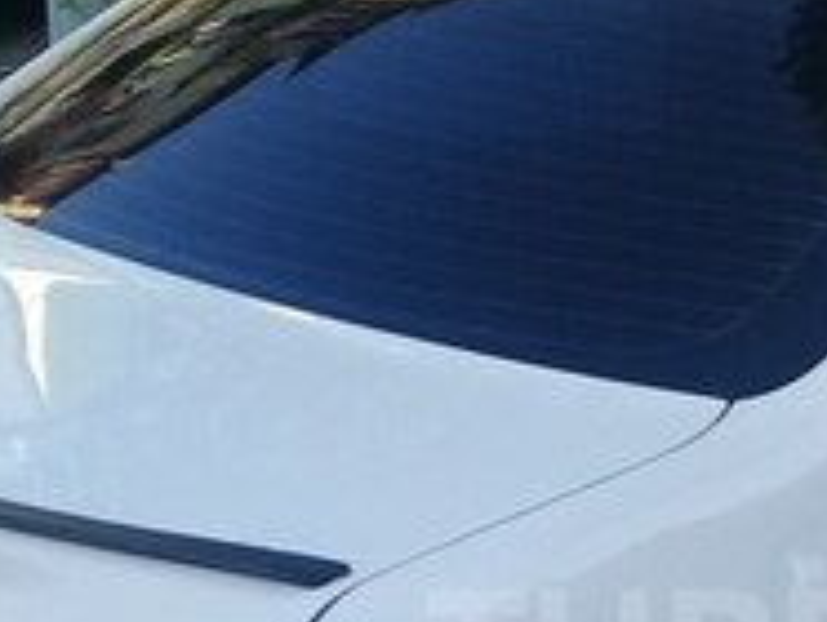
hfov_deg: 17.3
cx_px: 880
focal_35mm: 110
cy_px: 655
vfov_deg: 13.3
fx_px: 2631
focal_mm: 3.3
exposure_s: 1/280
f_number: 2.2
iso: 50
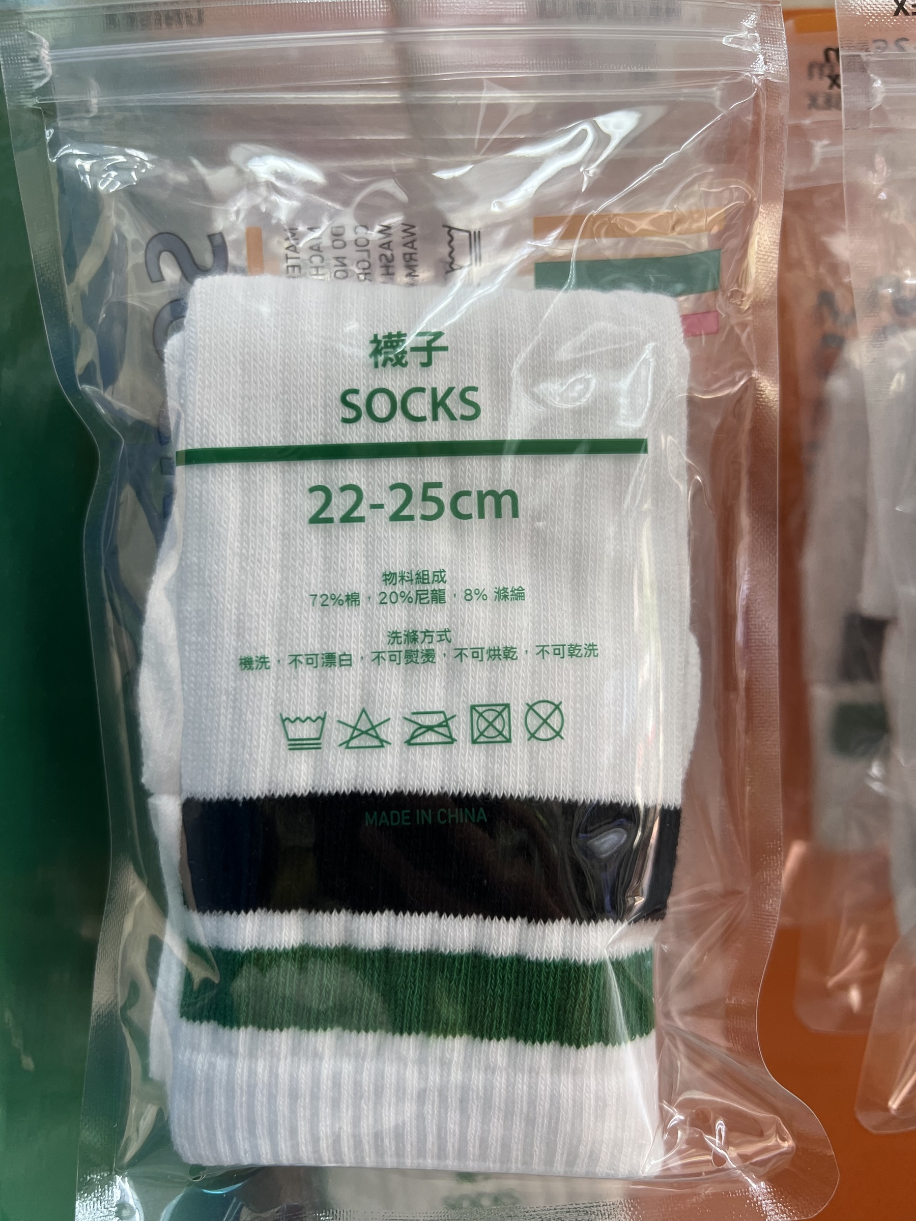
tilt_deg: -8.6
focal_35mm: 26
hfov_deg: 53.1
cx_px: 458
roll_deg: +0.5
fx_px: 917
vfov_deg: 67.3
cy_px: 610
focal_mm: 5.7
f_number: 1.5
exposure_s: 1/100
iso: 32
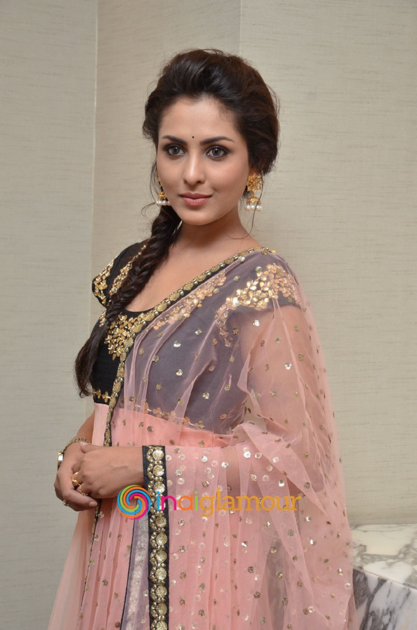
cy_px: 315
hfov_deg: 14.6
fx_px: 1624
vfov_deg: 22.0
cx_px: 208
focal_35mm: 93
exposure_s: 1/125
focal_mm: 62
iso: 1250
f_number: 5.6
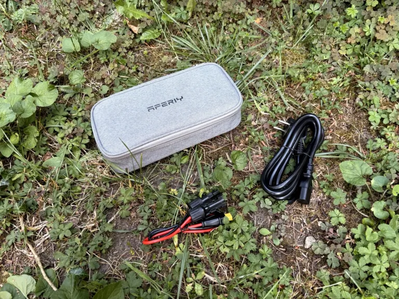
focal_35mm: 26
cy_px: 150
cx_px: 200
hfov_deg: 67.3
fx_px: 300
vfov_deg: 53.1
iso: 125
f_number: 1.6
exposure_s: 1/122
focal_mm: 5.96
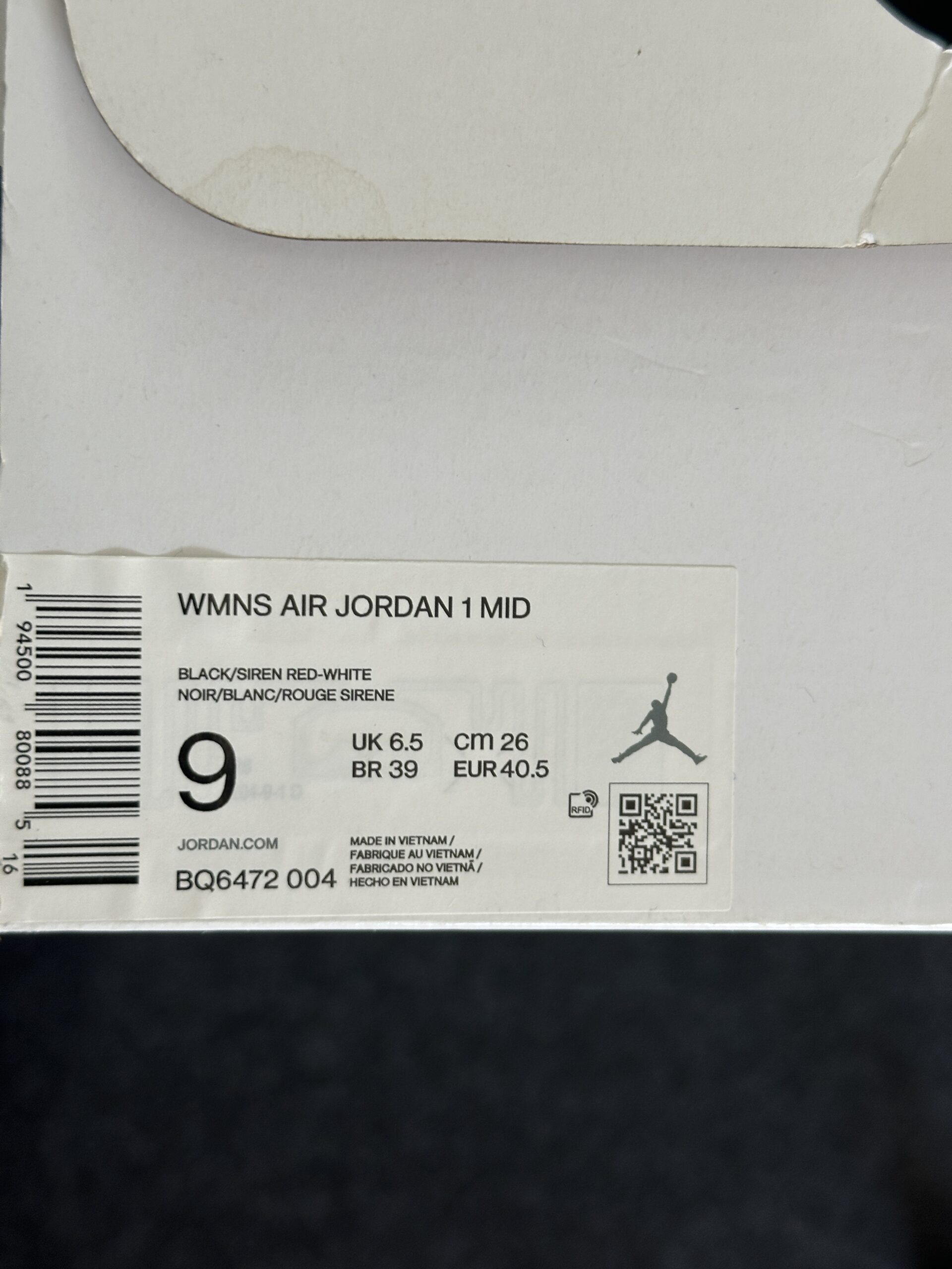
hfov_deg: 30.3
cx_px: 476
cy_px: 634
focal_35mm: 48
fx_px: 1760
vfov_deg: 39.7
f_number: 1.78
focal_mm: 6.86
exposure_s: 1/50
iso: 64
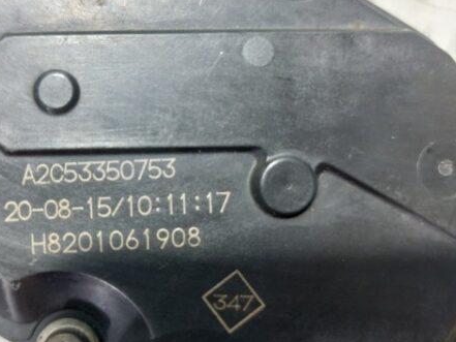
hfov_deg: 53.4
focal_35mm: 34
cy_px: 148
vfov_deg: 41.7
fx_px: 448
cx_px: 172
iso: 160
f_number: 1.8
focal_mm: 5.23
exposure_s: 1/50
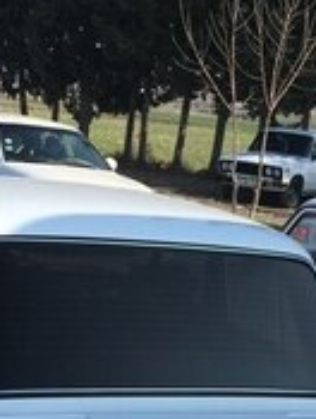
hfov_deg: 18.0
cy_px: 534
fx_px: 994
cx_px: 194
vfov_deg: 21.6
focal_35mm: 82
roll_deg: -5.1
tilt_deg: -25.9
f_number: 2.2
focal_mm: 4.15
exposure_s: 1/1876
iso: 25
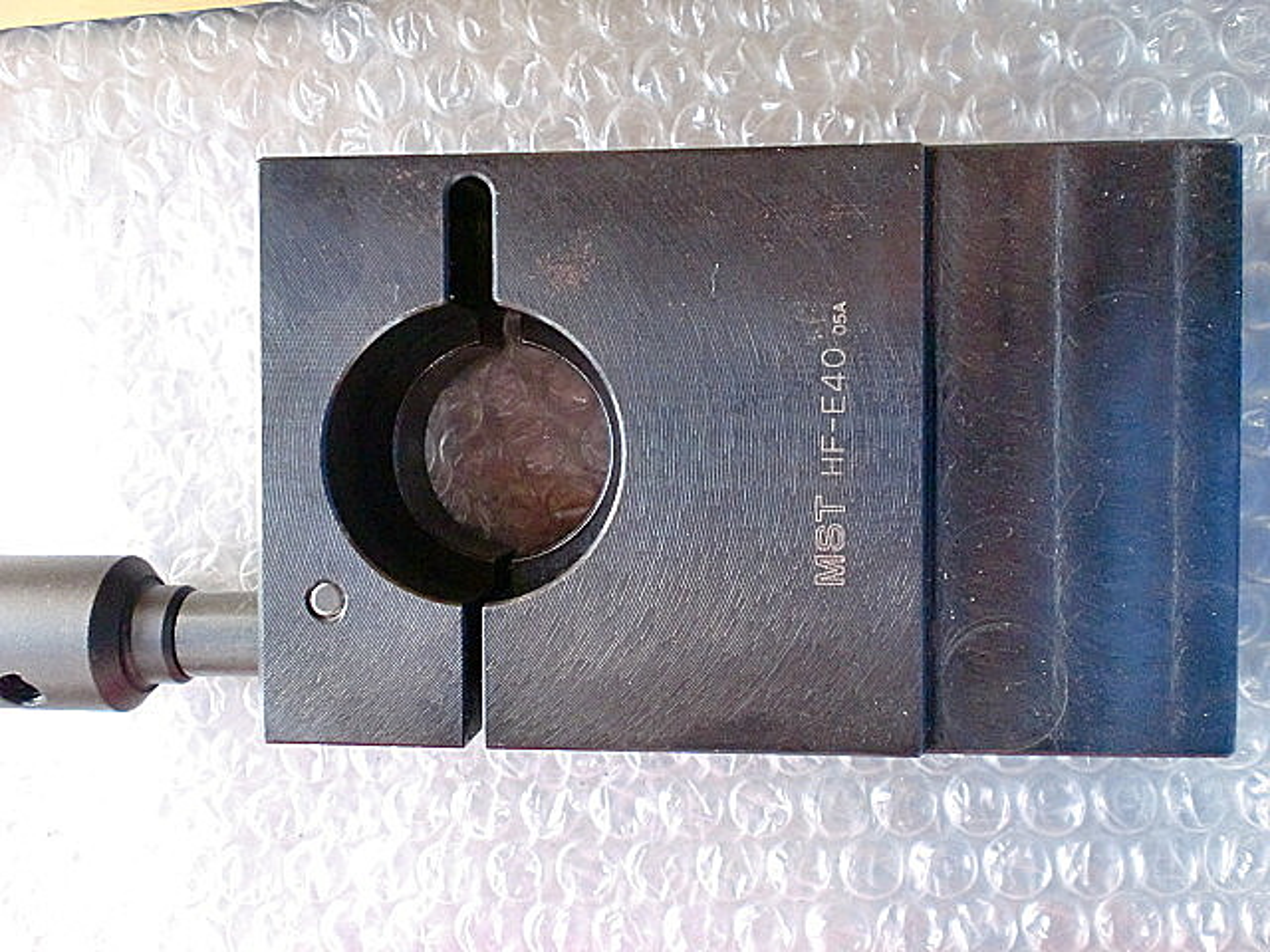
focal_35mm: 35
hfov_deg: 52.6
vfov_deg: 40.7
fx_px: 1284
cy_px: 476
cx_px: 635
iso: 800
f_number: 3.1
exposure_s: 1/60
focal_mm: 6.3
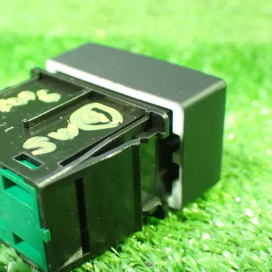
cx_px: 77
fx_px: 516
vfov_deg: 29.5
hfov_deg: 29.2
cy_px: 148
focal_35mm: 58
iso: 1600
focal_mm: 7.84
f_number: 2.9
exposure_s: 1/20
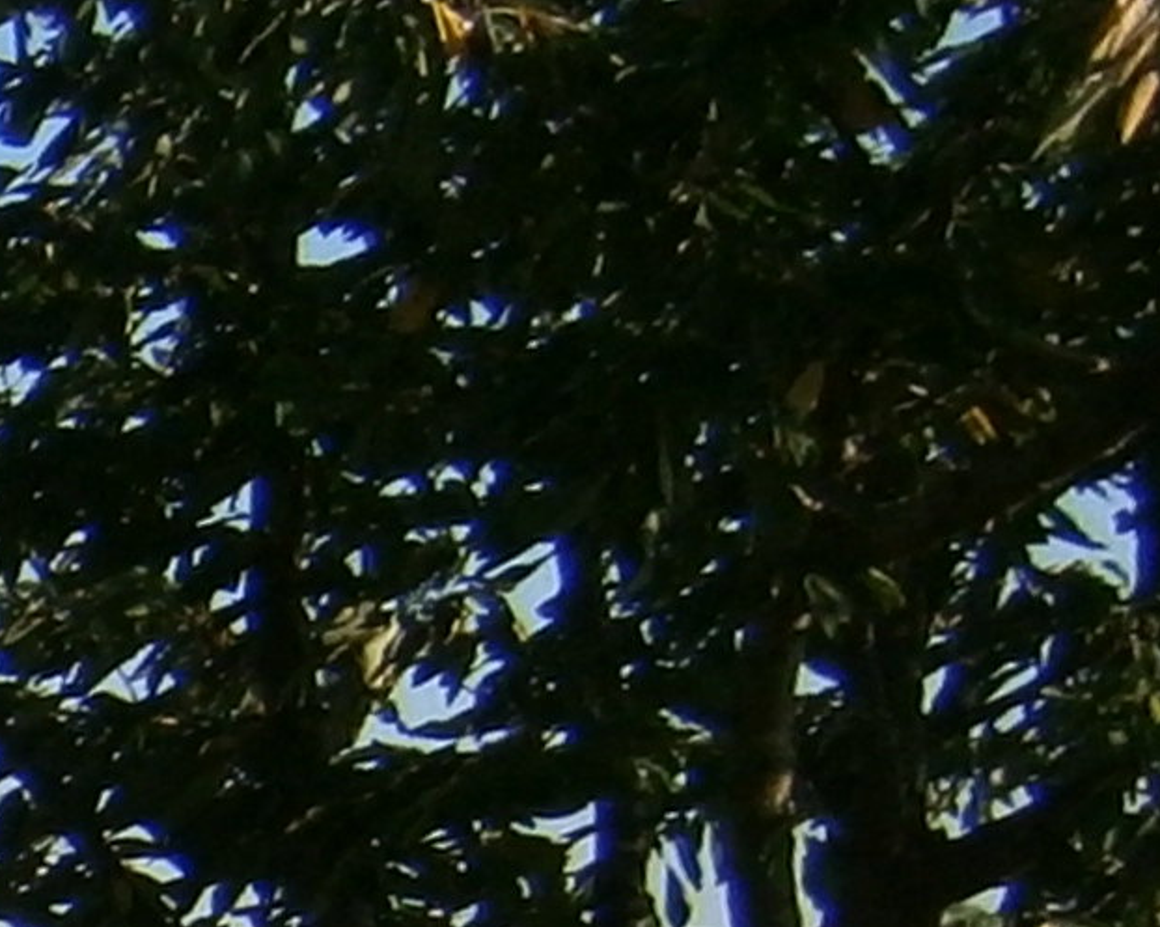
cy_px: 2401
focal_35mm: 175
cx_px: -2712
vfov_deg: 8.0
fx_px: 6005
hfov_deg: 8.5
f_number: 2.8
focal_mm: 4.7
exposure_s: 1/800
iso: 80
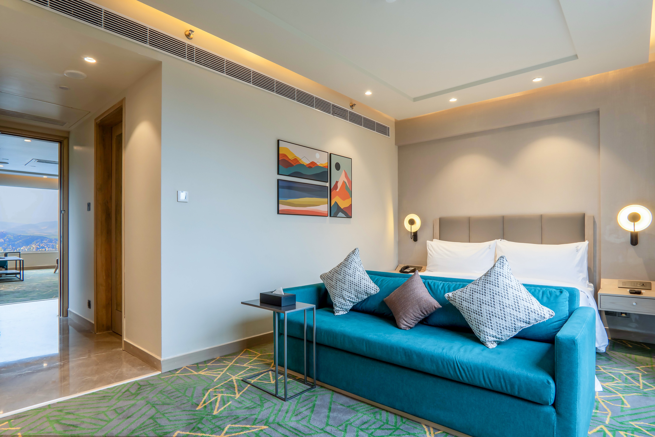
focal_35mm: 18
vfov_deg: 67.4
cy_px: 218
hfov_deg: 90.0
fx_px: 327
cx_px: 328
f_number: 13
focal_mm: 12
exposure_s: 1/13
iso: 100
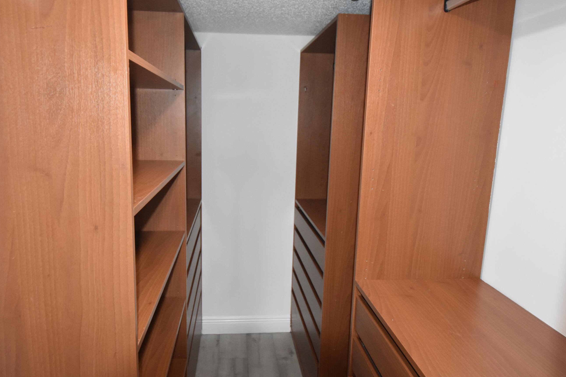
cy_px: 169
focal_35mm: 23
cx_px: 255
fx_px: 355
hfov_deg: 76.9
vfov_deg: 55.9
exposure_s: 1/125
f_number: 3.8
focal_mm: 13
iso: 1600
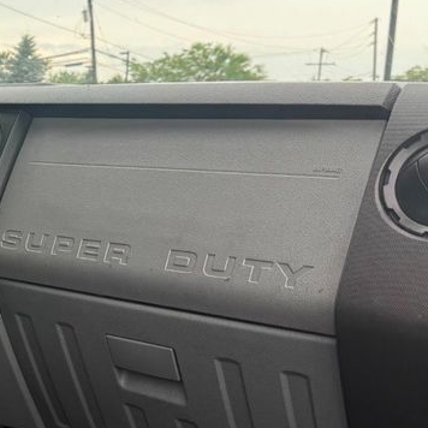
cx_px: -63
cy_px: 237
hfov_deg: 25.7
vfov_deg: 28.1
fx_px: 853
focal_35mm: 61
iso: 64
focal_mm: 6.76
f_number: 1.78
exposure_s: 1/187
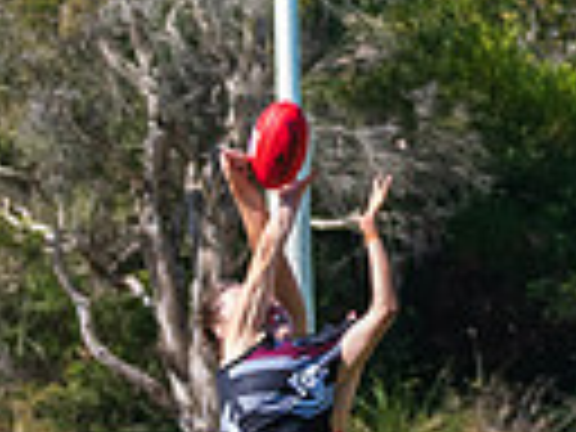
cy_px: 563
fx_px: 16906
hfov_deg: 1.9
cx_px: 928
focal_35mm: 1016
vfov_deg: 1.5
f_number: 7.1
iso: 800
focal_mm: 150
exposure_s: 1/2000
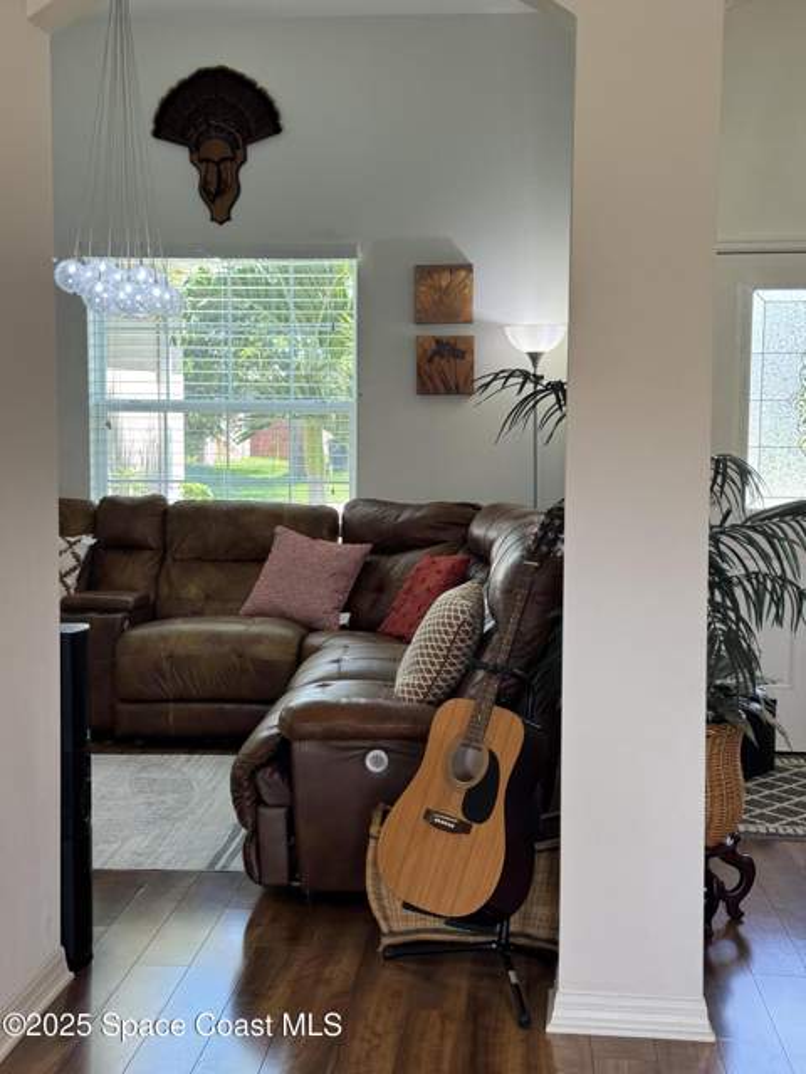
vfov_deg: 39.7
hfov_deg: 30.3
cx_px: 403
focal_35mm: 48
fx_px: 1490
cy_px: 537
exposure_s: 1/120
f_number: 1.78
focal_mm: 6.76
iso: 80
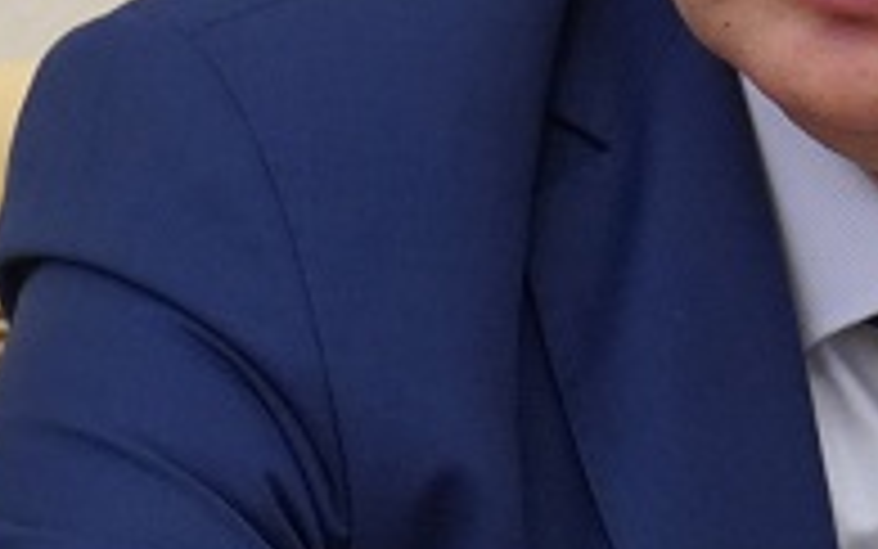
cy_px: 112
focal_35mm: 424
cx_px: 1022
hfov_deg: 4.9
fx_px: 10149
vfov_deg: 3.1
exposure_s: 1/160
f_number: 4
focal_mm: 60
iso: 1600
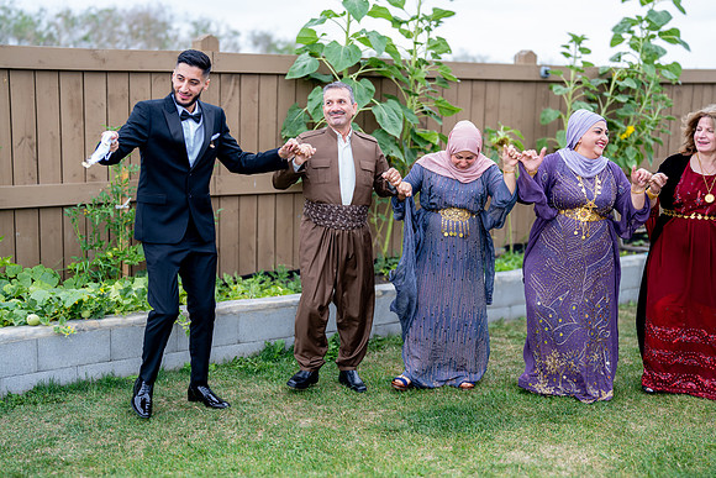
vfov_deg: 27.0
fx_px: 995
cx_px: 358
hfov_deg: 39.6
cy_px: 239
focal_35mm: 50
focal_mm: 50
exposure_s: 1/800
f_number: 1.4
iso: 80
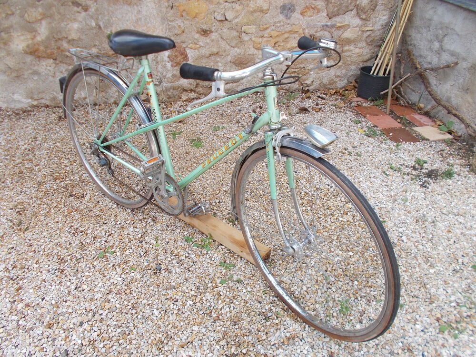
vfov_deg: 53.1
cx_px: 238
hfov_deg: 67.3
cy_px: 178
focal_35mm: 26
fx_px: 358
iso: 80
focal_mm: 4.6
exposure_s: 1/160
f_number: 3.2
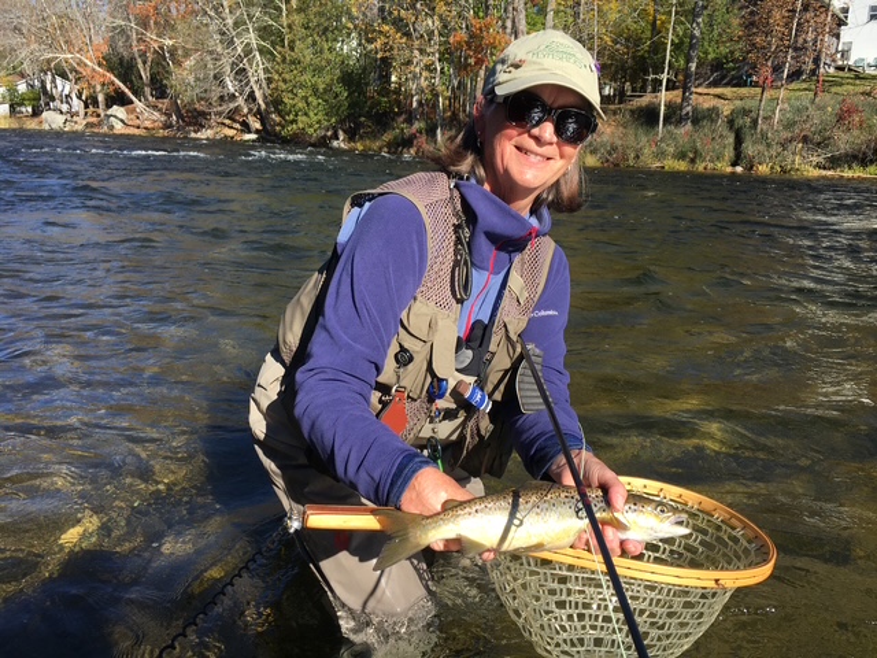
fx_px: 735
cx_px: 438
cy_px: 329
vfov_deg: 48.2
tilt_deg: -12.9
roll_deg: -1.6
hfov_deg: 61.7
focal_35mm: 29
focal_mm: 4.15
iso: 25
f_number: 2.2
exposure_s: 1/1040
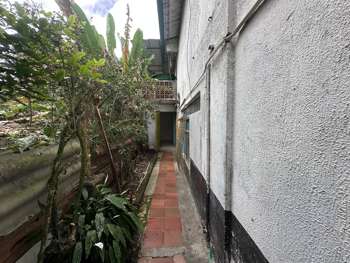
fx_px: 142
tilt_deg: -3.1
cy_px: 132
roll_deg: +0.0
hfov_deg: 102.1
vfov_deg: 85.7
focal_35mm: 14
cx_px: 175
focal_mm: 2.22
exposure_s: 1/315
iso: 40
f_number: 2.2
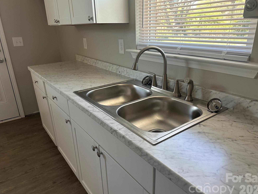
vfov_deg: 54.9
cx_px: 133
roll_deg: +1.6
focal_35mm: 25
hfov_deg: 69.4
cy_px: 98
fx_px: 186
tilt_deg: -19.9
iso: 160
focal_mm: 6.86
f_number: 1.78
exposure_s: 1/120
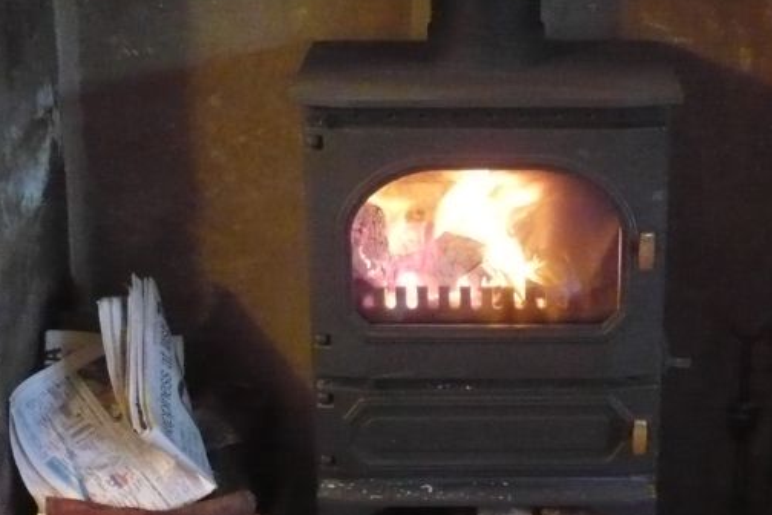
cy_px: 207
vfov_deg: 18.4
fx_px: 1587
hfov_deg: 27.2
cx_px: 505
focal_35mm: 74
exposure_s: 1/10
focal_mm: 5.8
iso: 800
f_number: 2.8
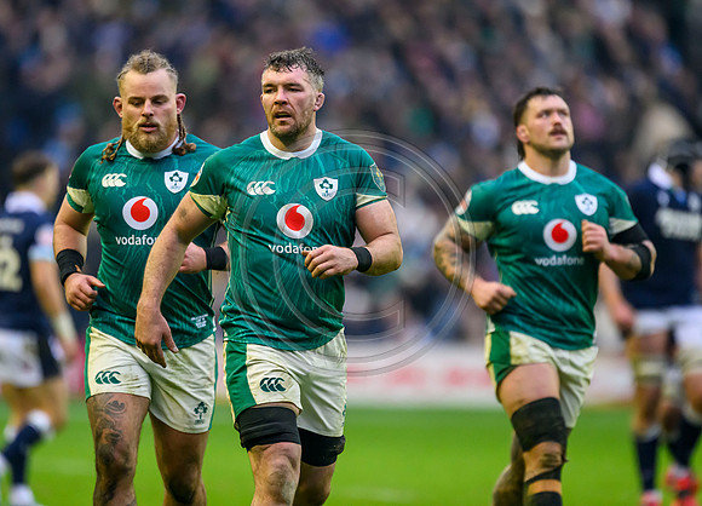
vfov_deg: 2.3
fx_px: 12482
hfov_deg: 3.2
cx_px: 301
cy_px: 239
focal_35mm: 624
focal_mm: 560
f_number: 4
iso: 5000
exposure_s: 1/1600
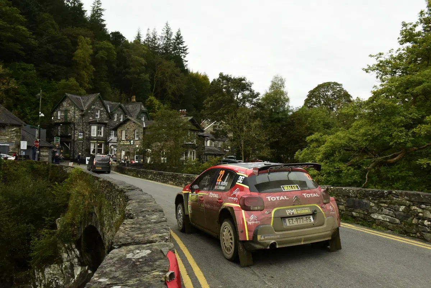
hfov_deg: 60.3
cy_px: 144
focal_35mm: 31
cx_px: 216
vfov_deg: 42.3
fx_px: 371
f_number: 11
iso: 2500
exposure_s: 1/250
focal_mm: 31
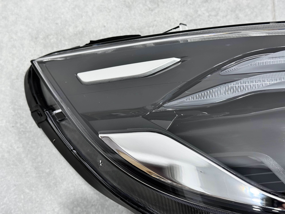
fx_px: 395
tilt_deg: -75.6
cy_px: 107
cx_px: 142
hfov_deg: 39.7
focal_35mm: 48
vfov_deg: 30.3
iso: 50
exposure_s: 1/121
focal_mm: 6.76
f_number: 1.78
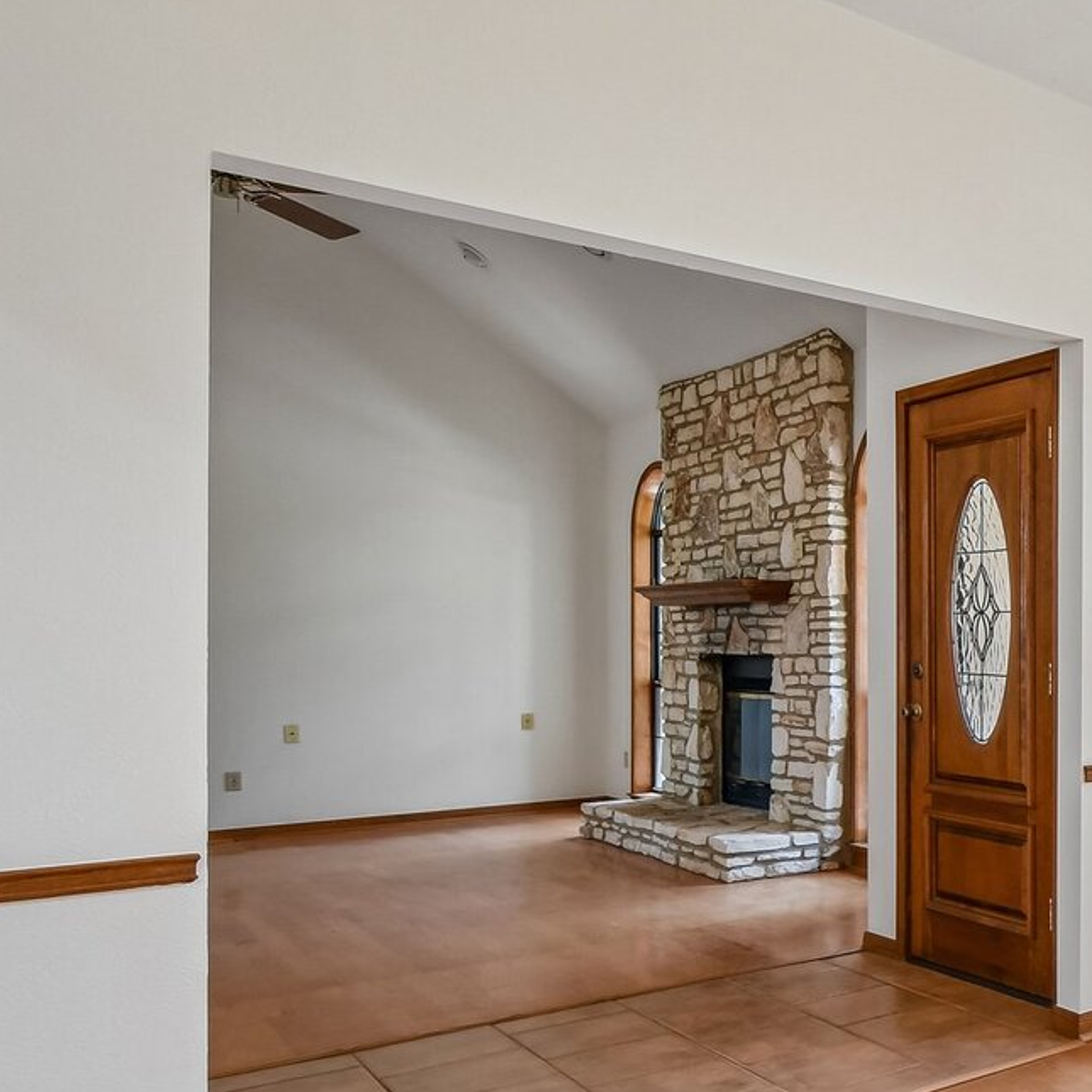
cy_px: 547
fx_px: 1142
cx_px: 1349
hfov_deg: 37.1
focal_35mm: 32
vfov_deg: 51.1
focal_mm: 10
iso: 400
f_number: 8
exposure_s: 1/125
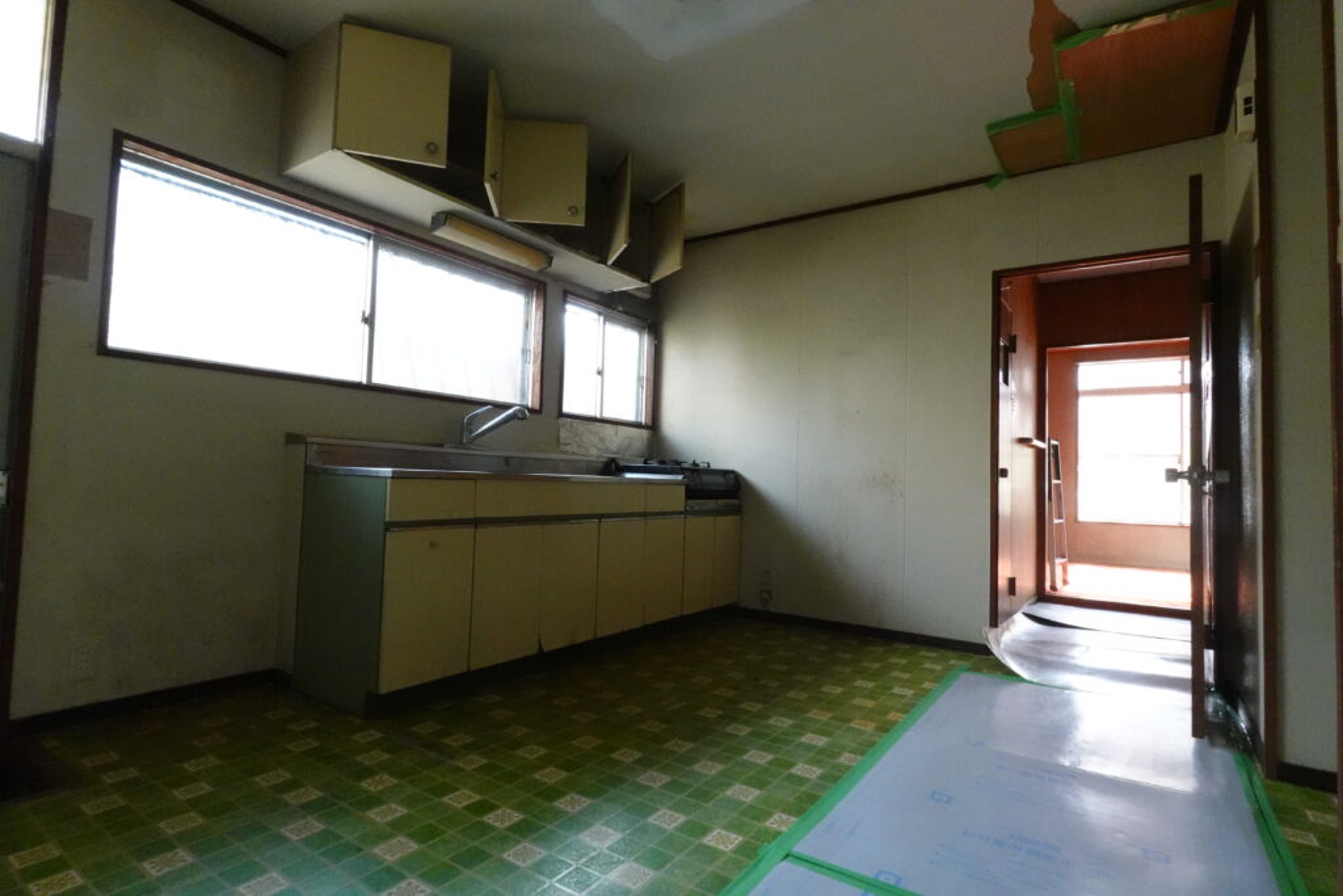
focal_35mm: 18
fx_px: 672
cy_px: 448
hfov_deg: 90.0
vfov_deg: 67.4
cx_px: 672
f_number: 9
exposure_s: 1/80
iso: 3200
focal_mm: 6.9
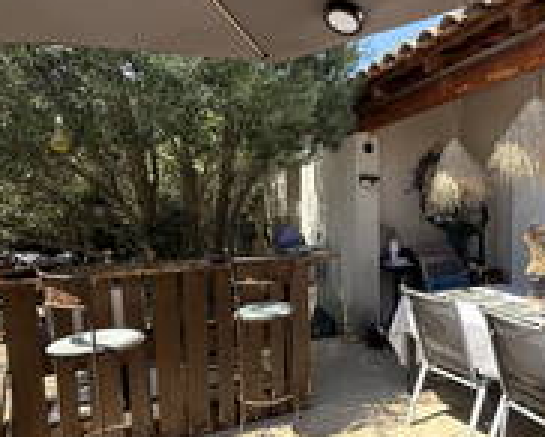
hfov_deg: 60.6
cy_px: 245
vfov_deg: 53.1
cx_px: 407
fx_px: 436
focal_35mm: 27
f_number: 2.2
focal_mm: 2.22
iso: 64
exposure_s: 1/820
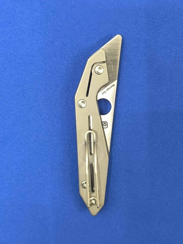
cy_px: 122
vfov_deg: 41.2
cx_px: 92
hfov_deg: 31.5
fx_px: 324
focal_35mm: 46
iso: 1000
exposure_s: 1/50
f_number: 1.65
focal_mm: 6.14
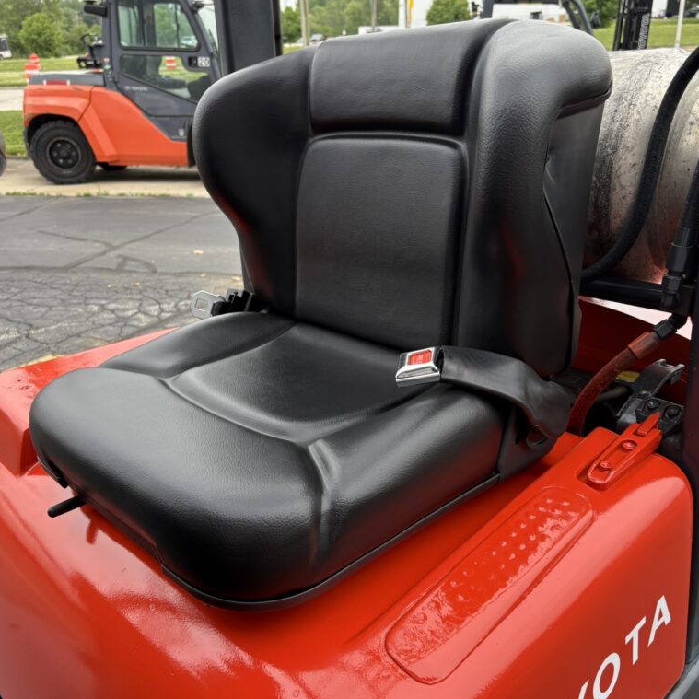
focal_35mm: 31
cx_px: 350
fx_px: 708
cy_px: 365
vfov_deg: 52.5
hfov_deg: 52.5
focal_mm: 5.96
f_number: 1.6
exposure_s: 1/462
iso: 64
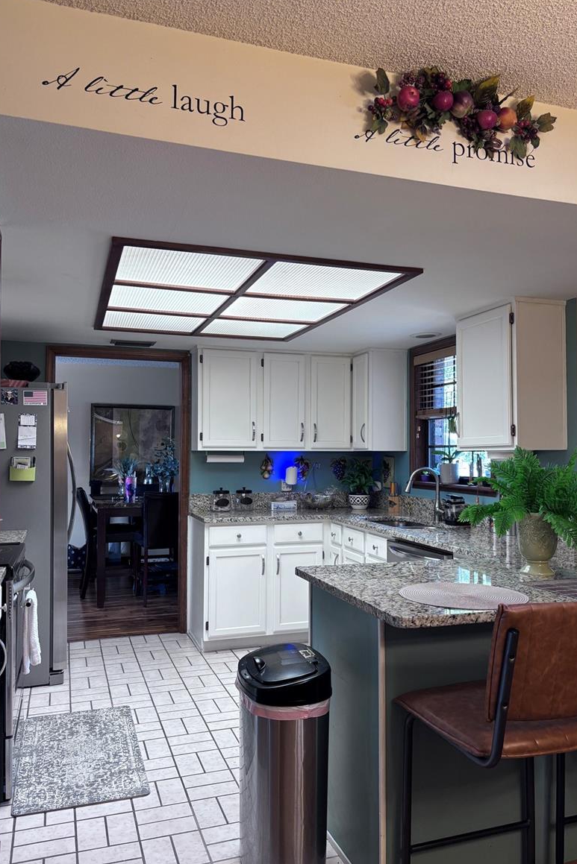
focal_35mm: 28
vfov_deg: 65.5
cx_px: 302
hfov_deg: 46.4
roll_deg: -0.7
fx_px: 673
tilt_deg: +0.2
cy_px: 441
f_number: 1.6
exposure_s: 1/60
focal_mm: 5.96
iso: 125
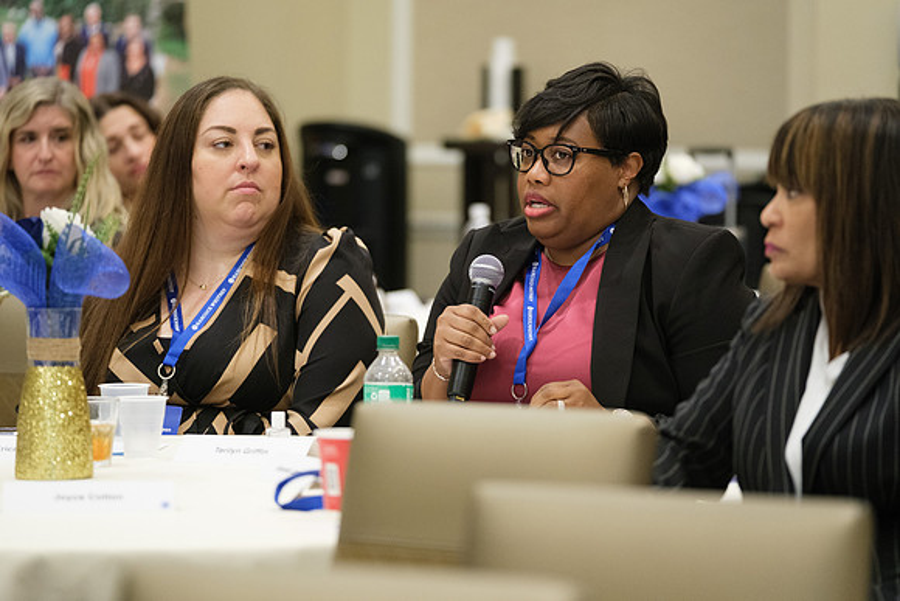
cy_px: 300
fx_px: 5251
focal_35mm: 210
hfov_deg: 9.8
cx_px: 450
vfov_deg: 6.5
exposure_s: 1/160
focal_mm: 140
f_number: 2.8
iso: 3200
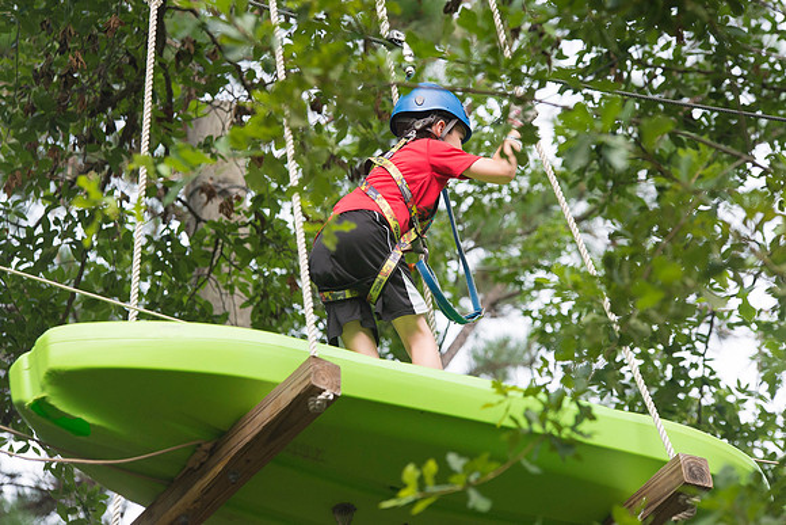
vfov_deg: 7.9
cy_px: 219
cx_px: 387
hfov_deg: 11.8
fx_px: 3809
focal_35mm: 174
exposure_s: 1/1600
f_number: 5
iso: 1250
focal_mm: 150
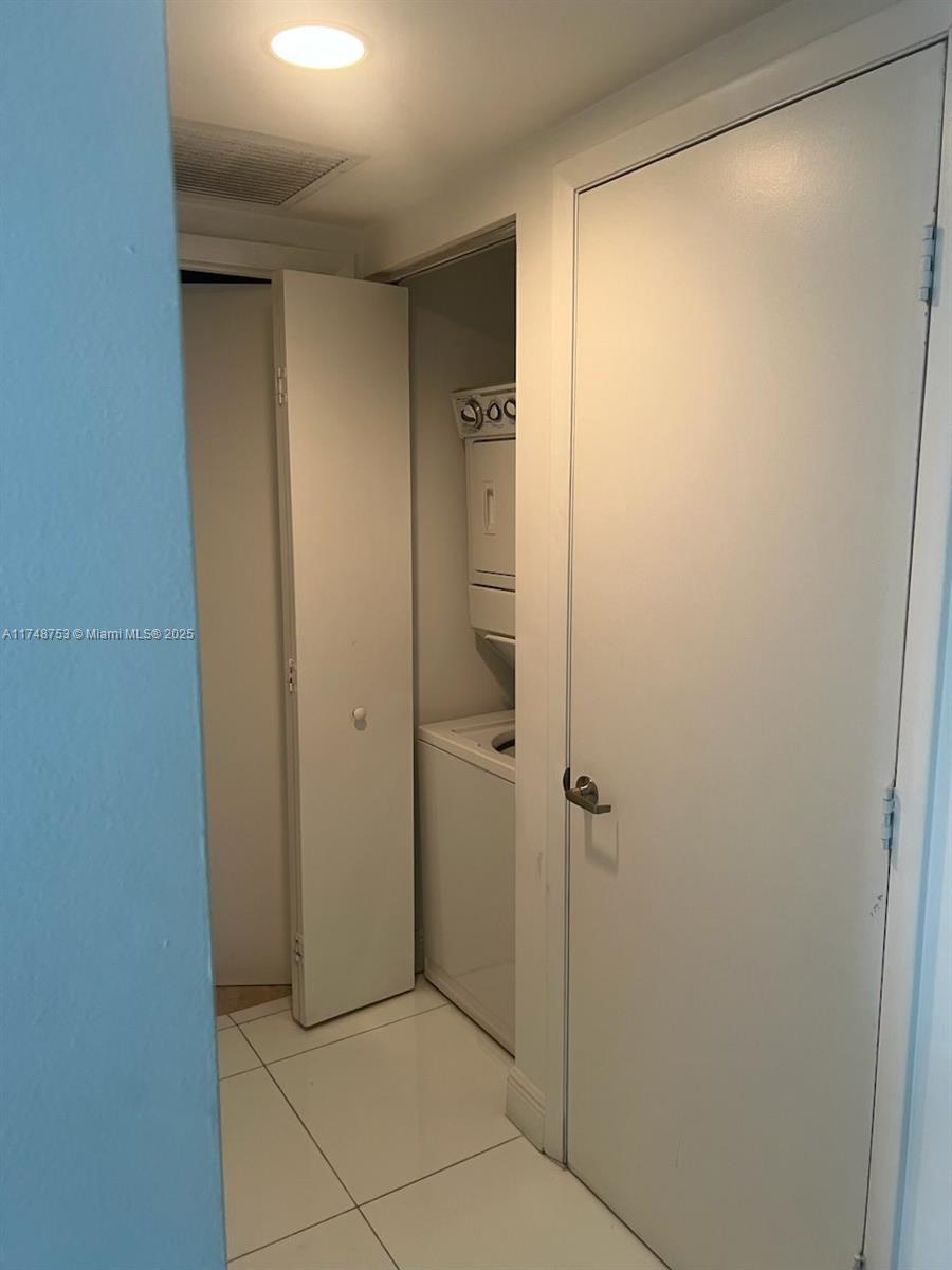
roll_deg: +0.8
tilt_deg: -8.1
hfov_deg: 53.1
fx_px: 953
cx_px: 476
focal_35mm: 26
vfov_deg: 67.3
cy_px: 635
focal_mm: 5.7
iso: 125
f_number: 1.5
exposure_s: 1/60
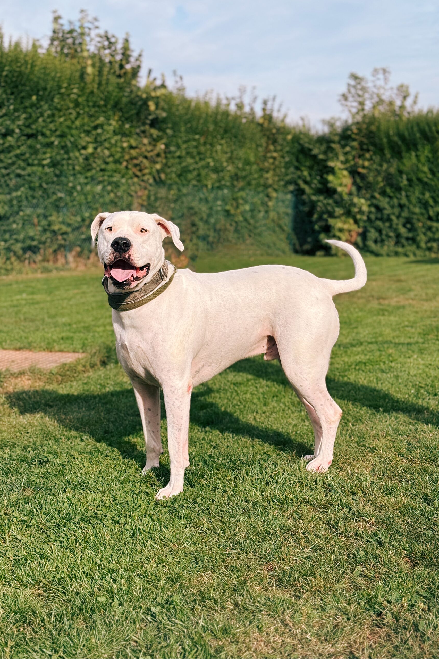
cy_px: 329
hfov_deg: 27.0
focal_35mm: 50
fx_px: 915
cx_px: 225
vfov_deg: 39.6
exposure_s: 1/5848
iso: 64
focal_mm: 6.76
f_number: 1.78
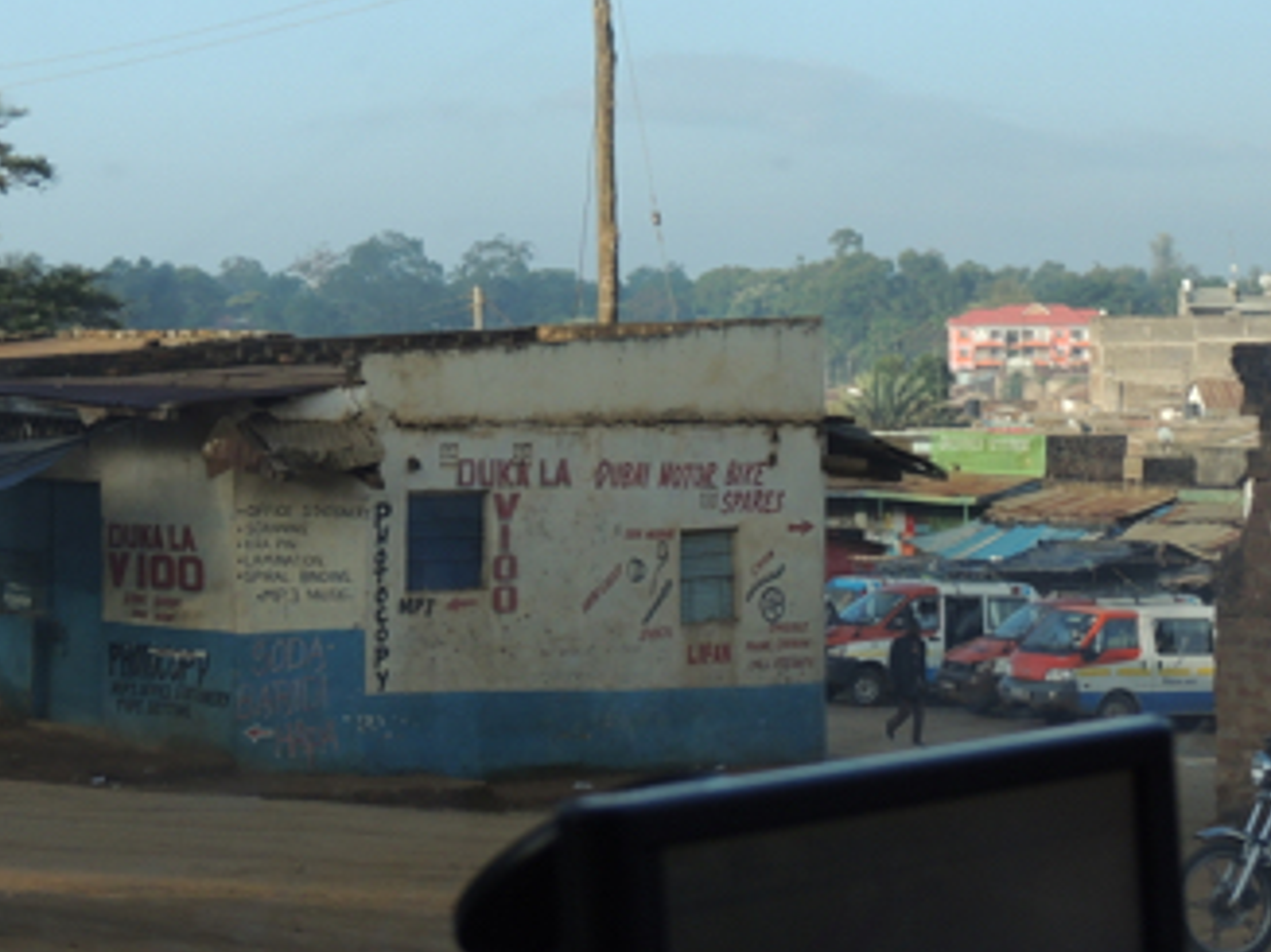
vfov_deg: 15.0
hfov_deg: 20.0
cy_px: 288
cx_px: 723
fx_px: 3597
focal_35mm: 98
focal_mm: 8.9
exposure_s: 1/400
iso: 100
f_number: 3.6
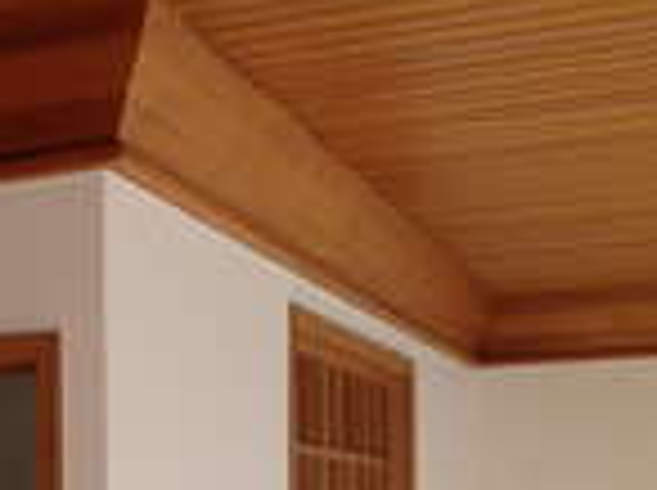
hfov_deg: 21.1
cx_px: 16
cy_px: 548
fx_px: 1705
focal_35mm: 90
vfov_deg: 15.9
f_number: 2.4
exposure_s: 1/60
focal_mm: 4.28
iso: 64
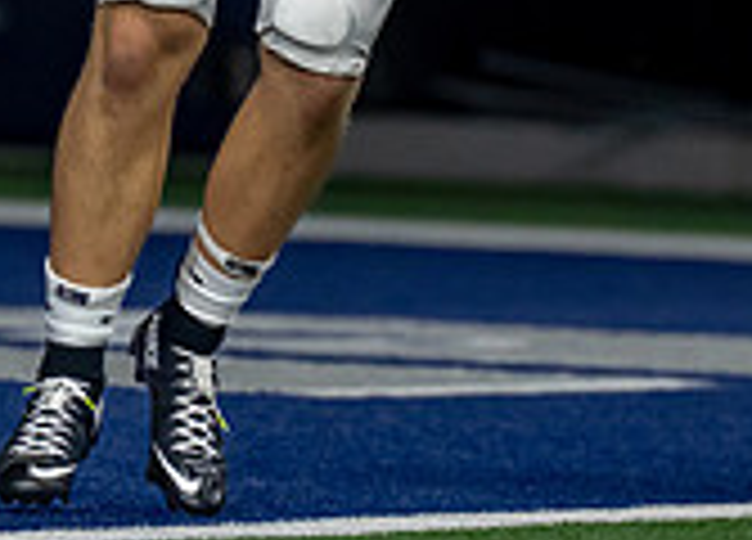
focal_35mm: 1099
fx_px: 23519
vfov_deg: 1.3
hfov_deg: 1.8
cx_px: 189
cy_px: -288
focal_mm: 200
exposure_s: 1/1000
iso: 1600
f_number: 2.8
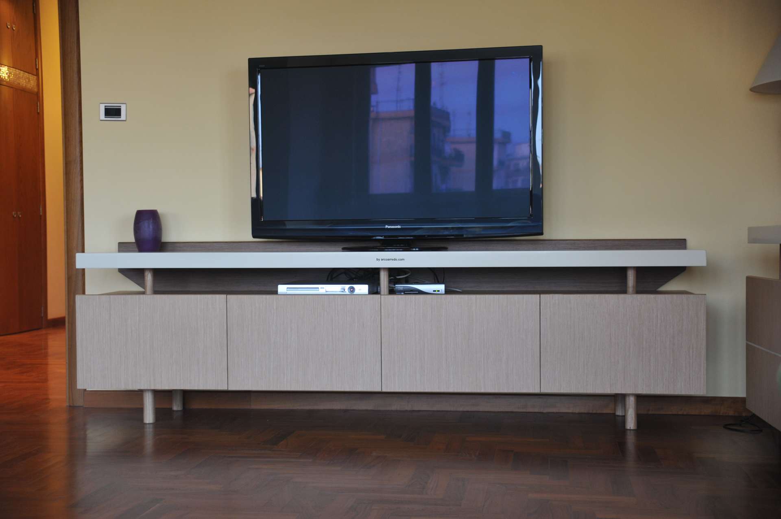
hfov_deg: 39.6
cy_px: 260
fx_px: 1084
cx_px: 390
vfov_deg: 27.0
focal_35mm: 50
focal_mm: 50
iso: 1250
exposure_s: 1/50
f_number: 4.2
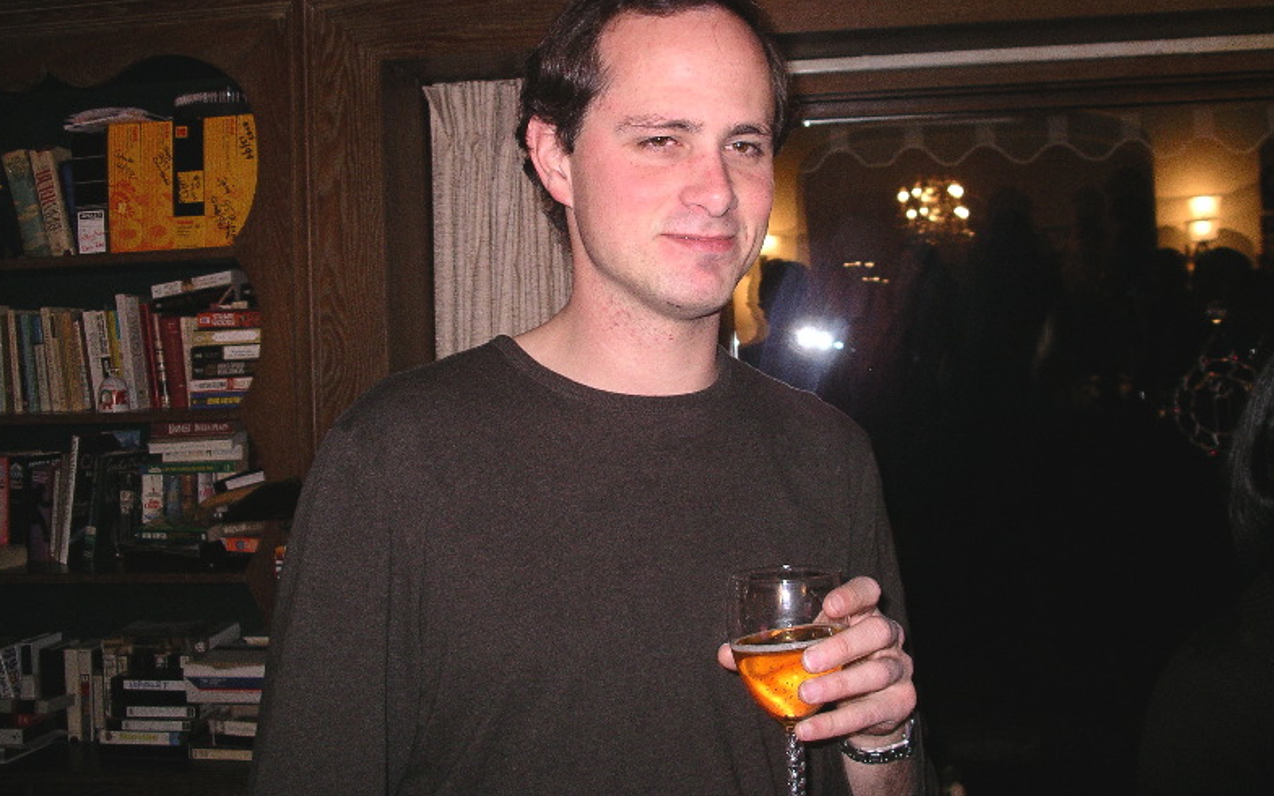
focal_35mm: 40
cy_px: 317
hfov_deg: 49.3
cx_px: 629
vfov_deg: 31.9
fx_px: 1389
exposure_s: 1/40
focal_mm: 7.8
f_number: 2.8
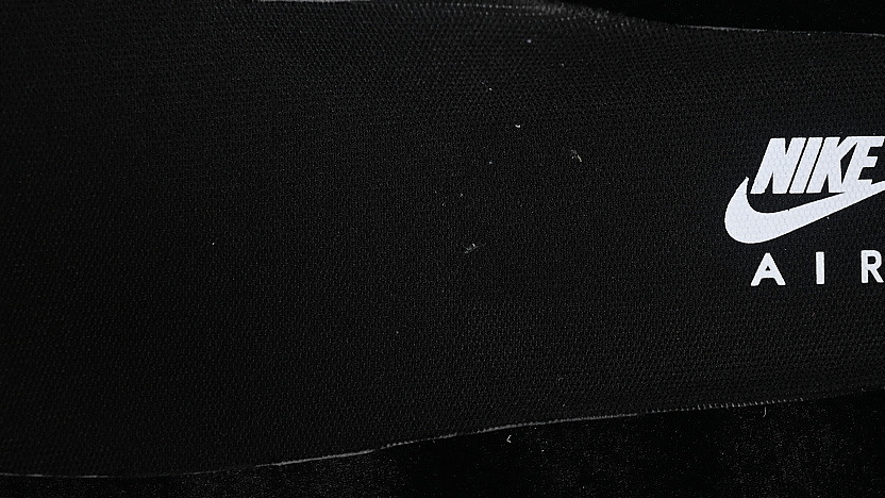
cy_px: 245
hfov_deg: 20.9
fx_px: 2394
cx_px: 446
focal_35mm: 102
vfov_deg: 11.9
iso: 160
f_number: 6.3
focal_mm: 50
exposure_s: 1/60
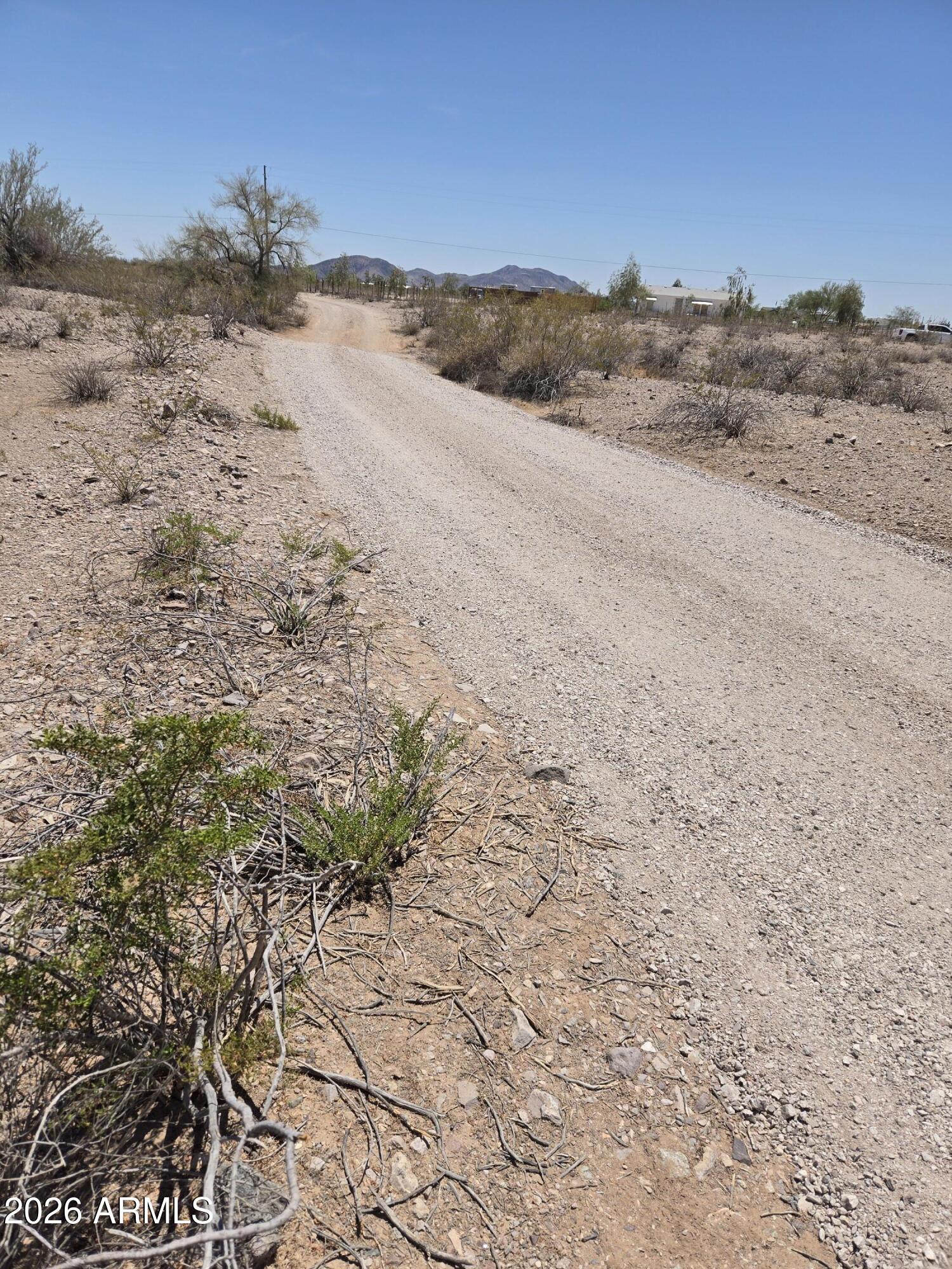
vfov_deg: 73.9
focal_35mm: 23
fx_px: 843
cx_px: 476
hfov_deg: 58.9
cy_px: 634
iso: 25
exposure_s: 1/3300
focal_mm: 5.4
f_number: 1.8
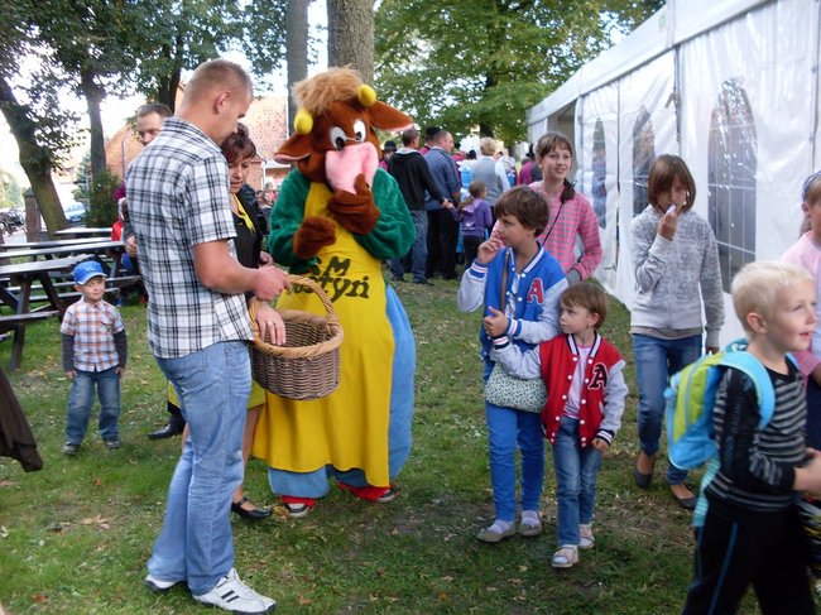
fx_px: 901
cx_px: 410
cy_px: 308
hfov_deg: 49.0
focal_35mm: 38
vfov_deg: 37.7
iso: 100
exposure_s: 1/60
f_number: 2.8
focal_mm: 6.3
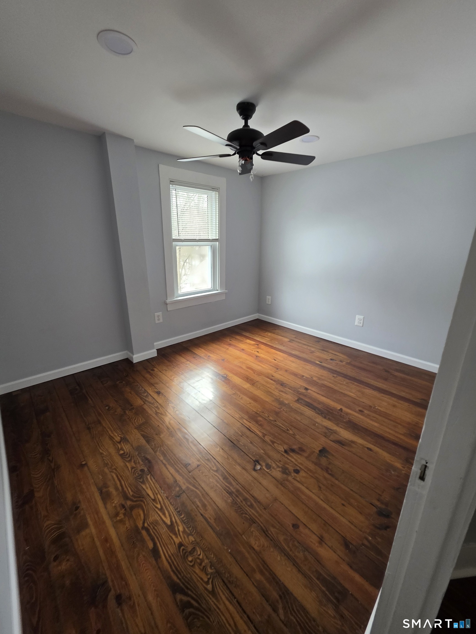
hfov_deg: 89.9
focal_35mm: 13
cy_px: 317
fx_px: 238
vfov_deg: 106.2
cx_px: 238
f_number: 1.9
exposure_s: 1/60
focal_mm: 2.2
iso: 160
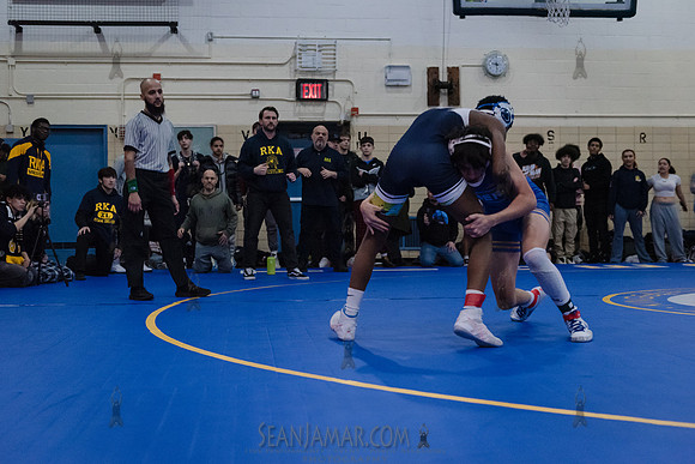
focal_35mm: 50
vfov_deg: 27.2
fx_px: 960
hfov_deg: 39.8
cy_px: 232
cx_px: 348
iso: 8000
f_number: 3.2
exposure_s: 1/400
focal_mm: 48
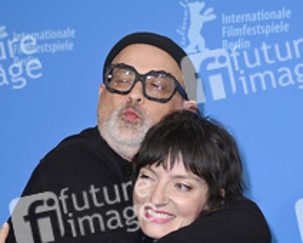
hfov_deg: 13.3
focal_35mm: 145
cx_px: 124
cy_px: 284
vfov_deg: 10.5
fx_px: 1302
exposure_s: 1/200
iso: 800
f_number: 5
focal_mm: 82
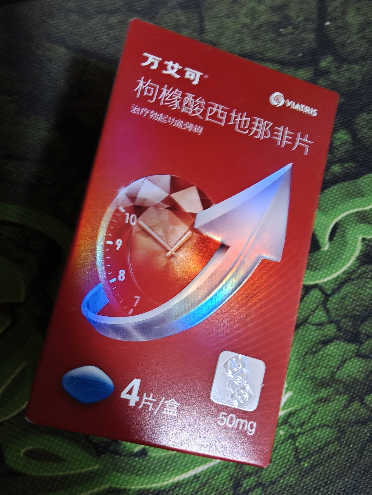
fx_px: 330
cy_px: 248
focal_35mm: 23
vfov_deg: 73.9
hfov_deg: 58.9
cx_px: 186
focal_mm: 2.3
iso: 2500
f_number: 2
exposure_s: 1/20
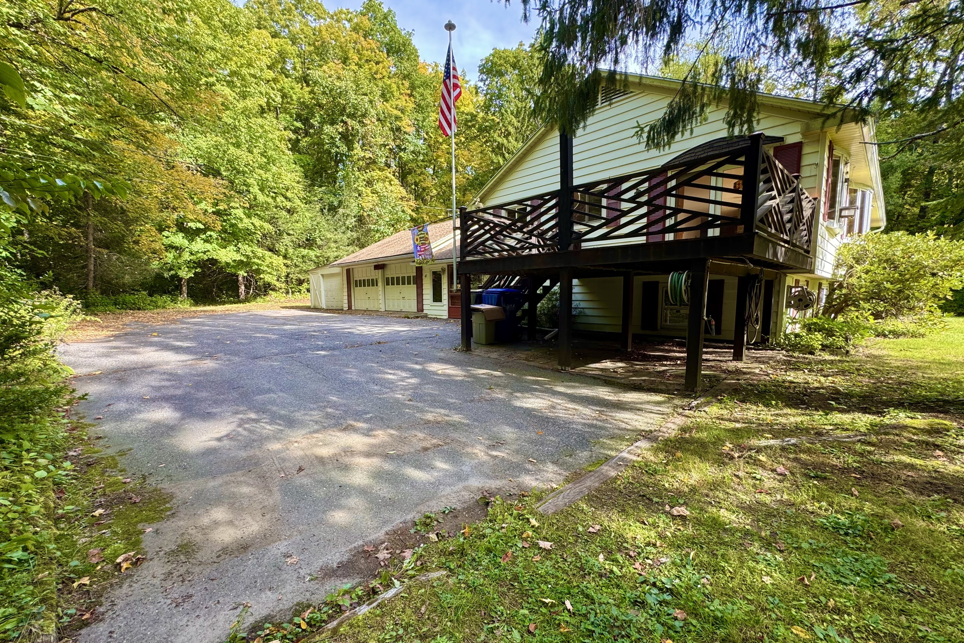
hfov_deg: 100.4
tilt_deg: -7.2
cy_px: 343
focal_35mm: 15
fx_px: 402
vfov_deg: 77.2
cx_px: 481
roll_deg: +0.3
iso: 40
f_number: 2.2
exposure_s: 1/132
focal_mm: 2.22
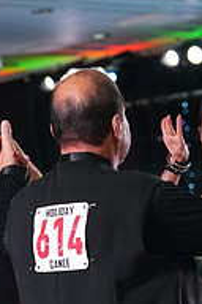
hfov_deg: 3.9
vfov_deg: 5.8
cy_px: 393
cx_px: 179
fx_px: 2954
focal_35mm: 351
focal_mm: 116
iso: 6400
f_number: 5
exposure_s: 1/400
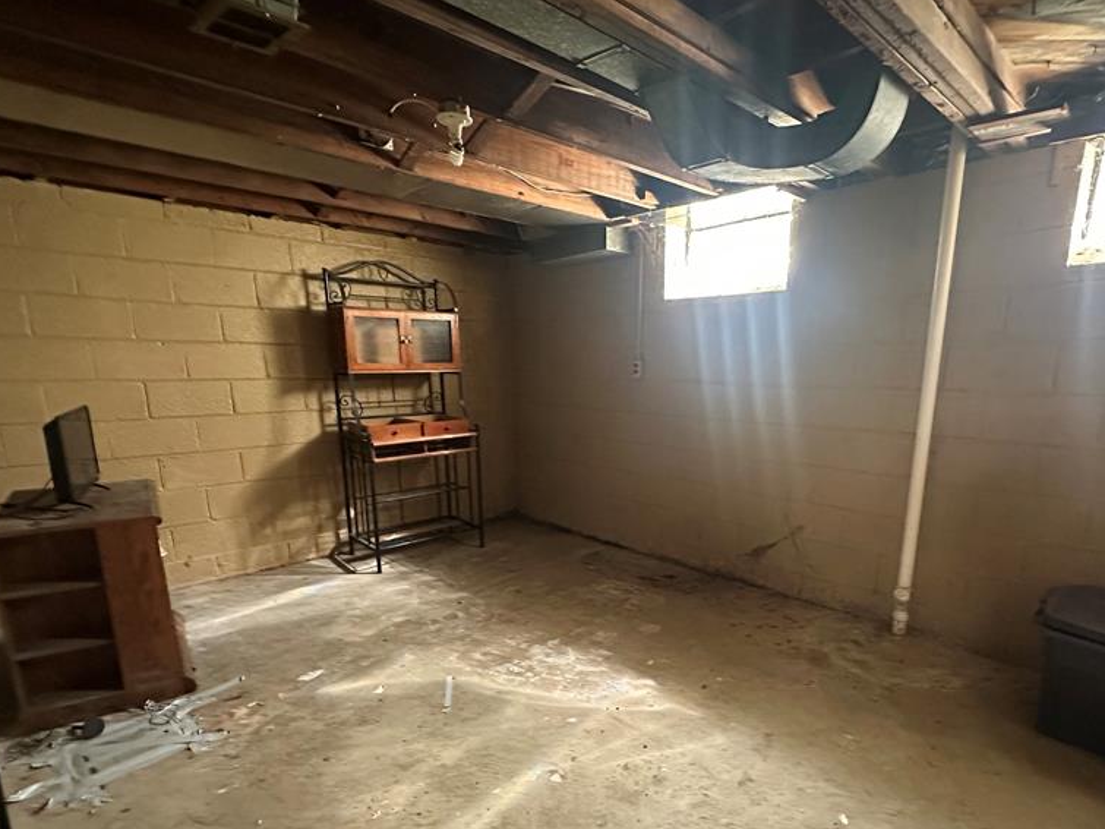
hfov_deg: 84.3
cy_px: 504
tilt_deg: -13.1
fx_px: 606
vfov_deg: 67.9
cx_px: 616
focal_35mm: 19
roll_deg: -0.2
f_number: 2.2
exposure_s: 1/60
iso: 1000
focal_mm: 2.22
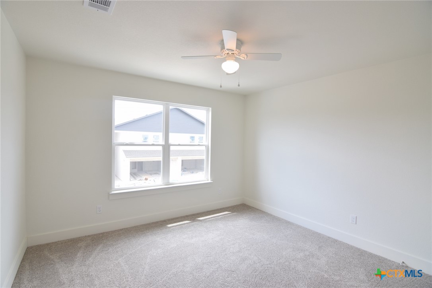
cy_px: 144
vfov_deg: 72.1
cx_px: 216
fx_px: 198
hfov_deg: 95.0
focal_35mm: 16
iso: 250
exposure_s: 1/60
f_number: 6.3
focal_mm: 11
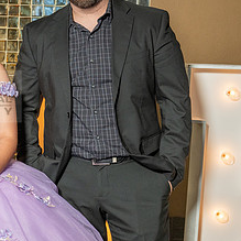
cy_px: 96
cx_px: -72
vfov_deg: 17.6
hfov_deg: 16.6
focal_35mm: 99
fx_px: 780
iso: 640
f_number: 5
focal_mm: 44
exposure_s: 1/125
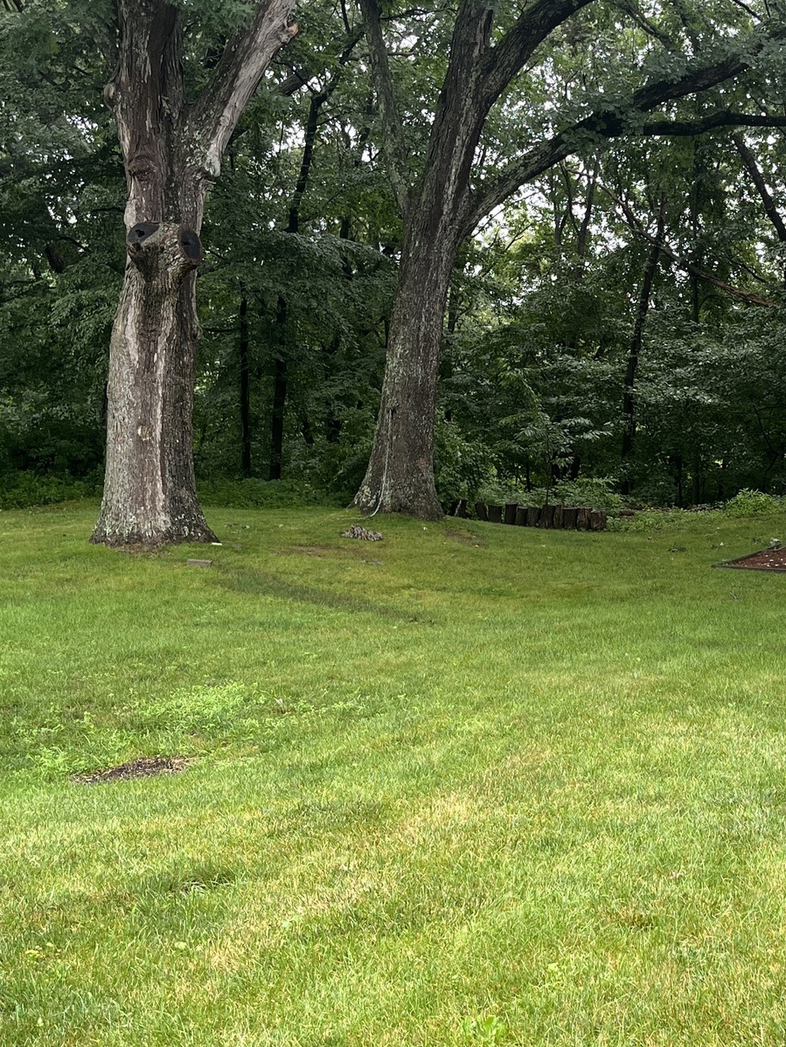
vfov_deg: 38.1
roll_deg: +0.5
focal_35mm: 50
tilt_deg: -5.6
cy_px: 461
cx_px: 680
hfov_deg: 28.2
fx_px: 1513
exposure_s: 1/122
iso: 64
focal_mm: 5.1
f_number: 1.6
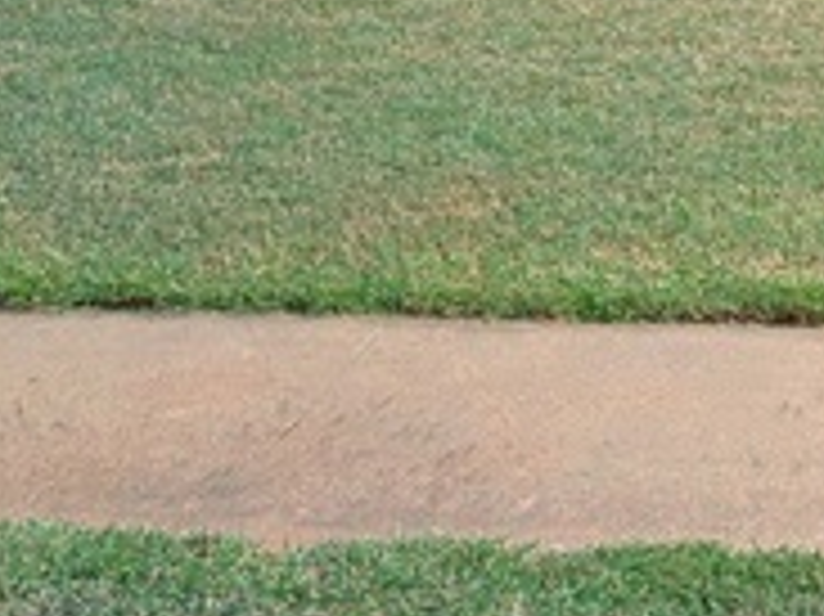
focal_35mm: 95
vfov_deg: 14.2
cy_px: -387
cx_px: 1168
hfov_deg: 18.7
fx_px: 2260
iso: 64
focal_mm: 5.96
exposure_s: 1/4608
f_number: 1.6
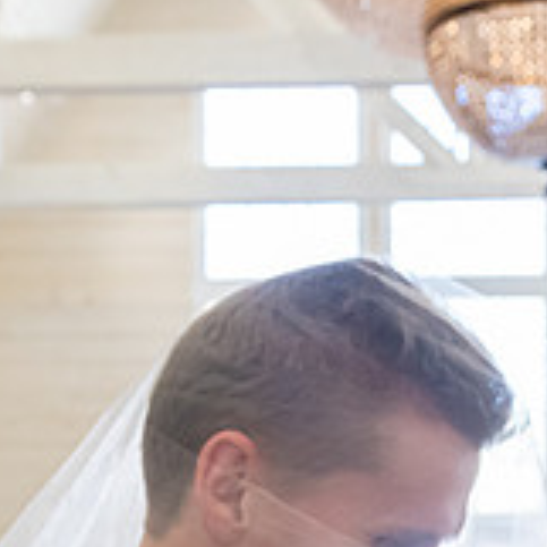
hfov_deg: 17.0
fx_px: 1824
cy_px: 664
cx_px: 347
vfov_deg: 16.3
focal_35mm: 102
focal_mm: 28
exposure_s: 1/200
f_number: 5.6
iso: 2000
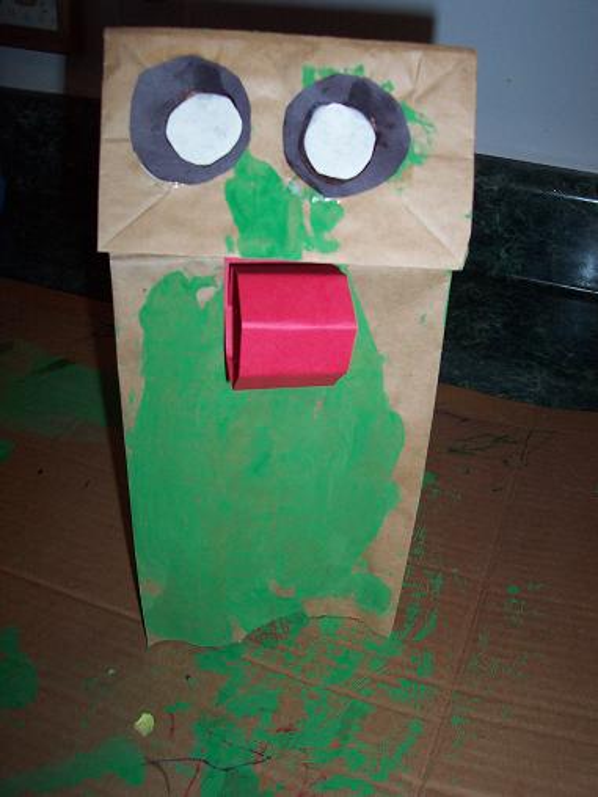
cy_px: 398
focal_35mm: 37
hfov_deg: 38.7
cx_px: 299
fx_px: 852
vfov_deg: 50.1
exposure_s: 1/60
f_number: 2.8
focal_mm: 5.6
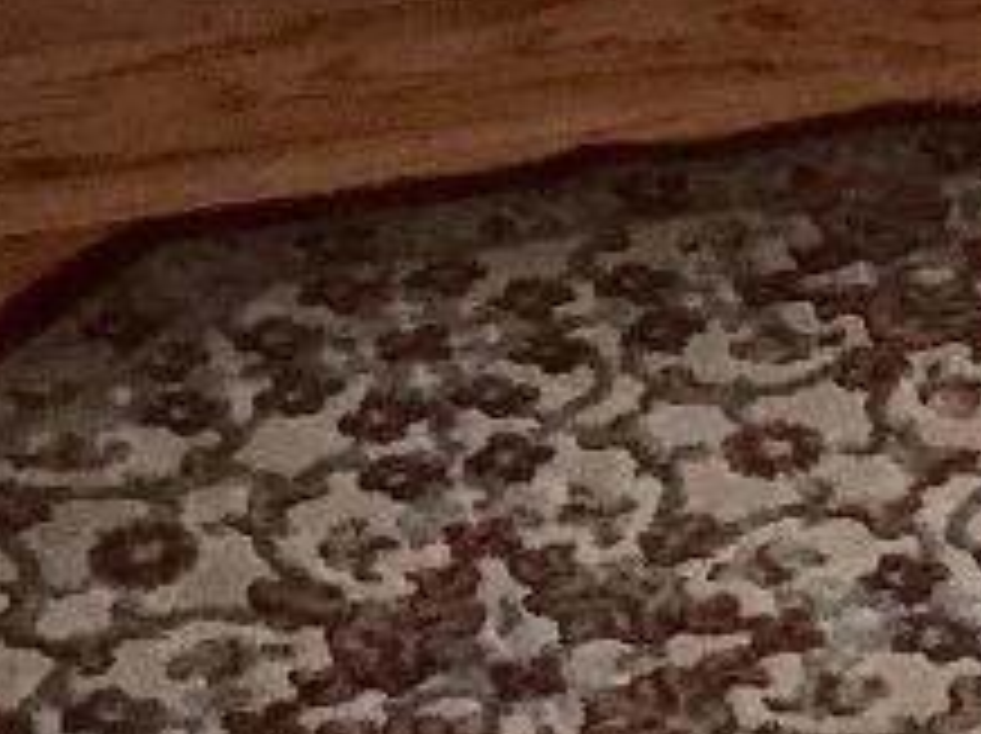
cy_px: -1630
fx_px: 5803
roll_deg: -1.7
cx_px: 1408
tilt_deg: -13.0
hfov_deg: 9.4
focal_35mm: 205
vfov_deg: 6.5
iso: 80
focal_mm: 3.3
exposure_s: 1/30
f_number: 2.4
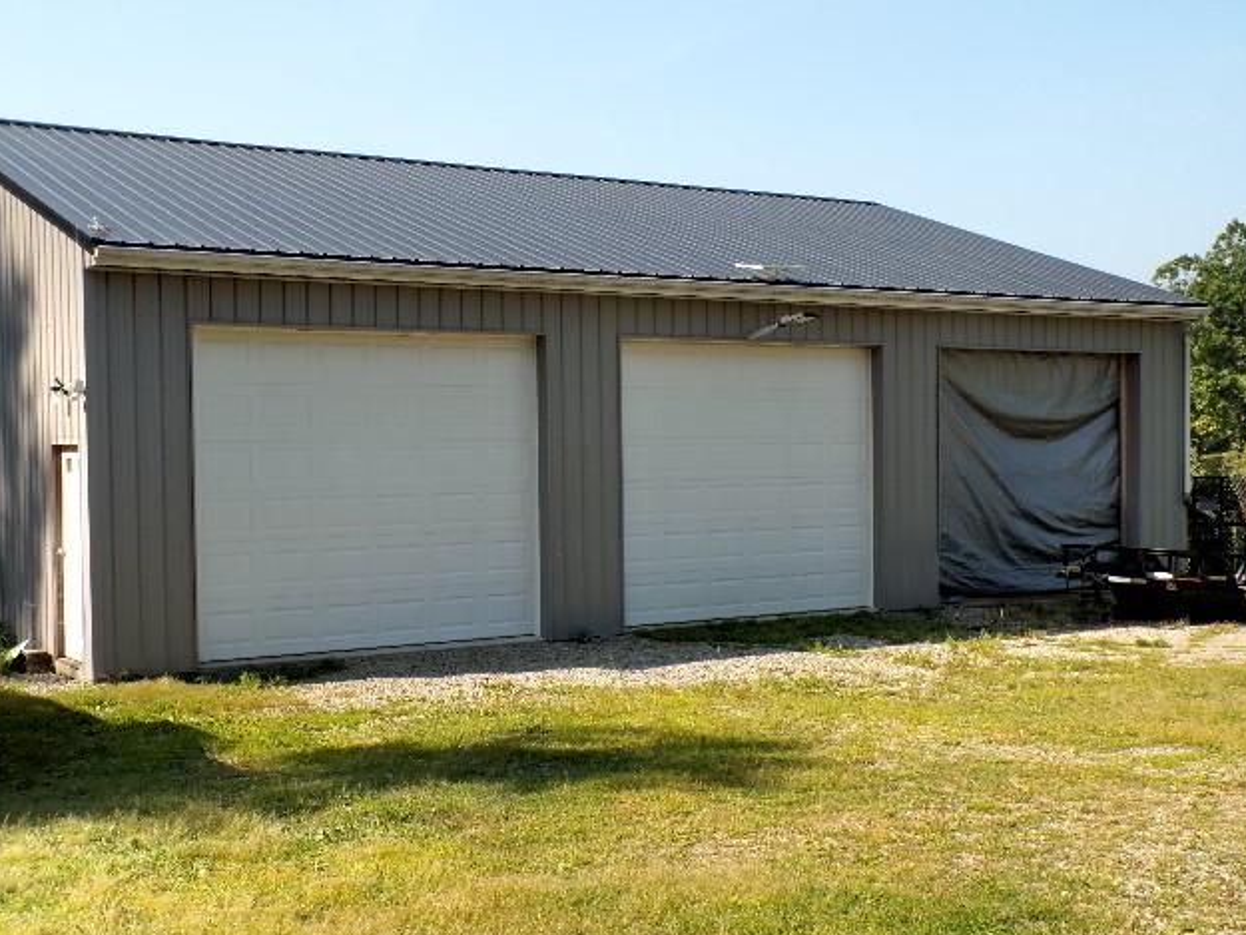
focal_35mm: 43
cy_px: 476
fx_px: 1548
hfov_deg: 43.8
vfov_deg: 33.6
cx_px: 632
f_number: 5.1
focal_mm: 7.6
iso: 100
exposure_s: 1/240
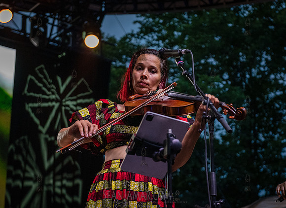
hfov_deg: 21.5
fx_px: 753
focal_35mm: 92
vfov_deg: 15.7
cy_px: 108
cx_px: 162
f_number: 4
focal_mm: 70
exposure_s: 1/320
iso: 4000
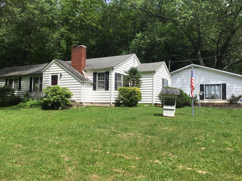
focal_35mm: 31
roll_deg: -0.9
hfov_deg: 58.4
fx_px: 217
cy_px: 90
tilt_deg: +3.7
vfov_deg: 45.4
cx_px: 121
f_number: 2.4
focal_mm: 3.3
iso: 25
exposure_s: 1/1294
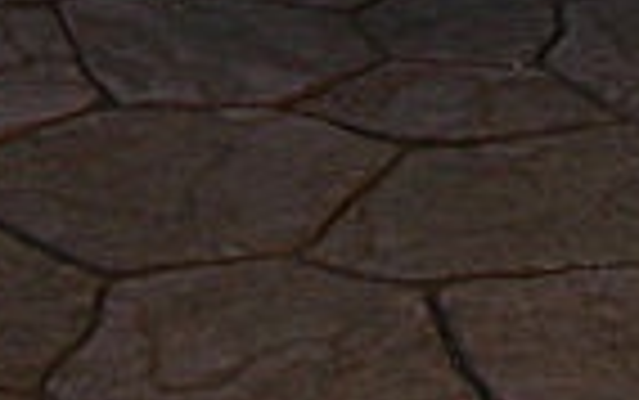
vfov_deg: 7.2
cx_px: 940
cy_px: -566
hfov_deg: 11.7
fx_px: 2998
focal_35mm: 172
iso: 50
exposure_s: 1/400
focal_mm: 6.3
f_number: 2.8
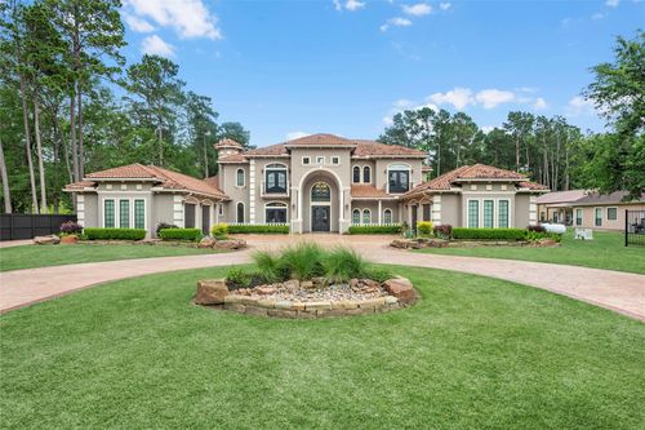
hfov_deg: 84.0
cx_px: 322
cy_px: 215
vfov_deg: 61.9
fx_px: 358
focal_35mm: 20
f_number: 9
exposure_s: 1/50
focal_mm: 20
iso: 100
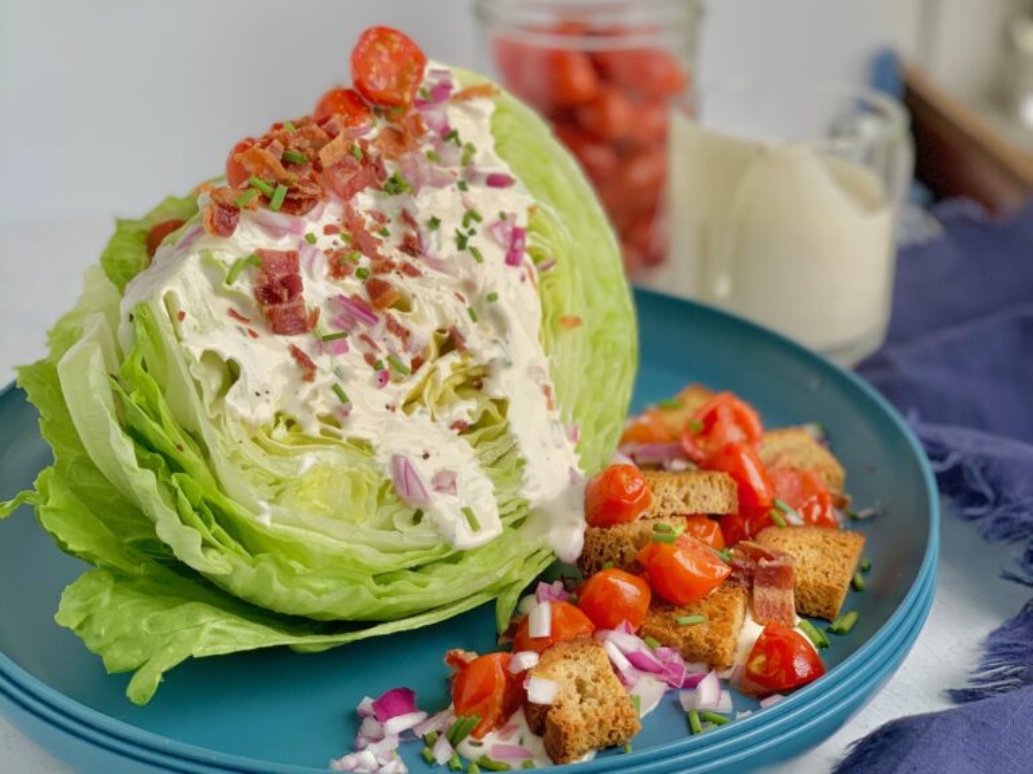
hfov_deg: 36.8
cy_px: 387
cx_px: 516
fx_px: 1552
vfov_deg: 28.0
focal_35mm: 52
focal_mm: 6
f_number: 2.4
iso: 25
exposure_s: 1/122
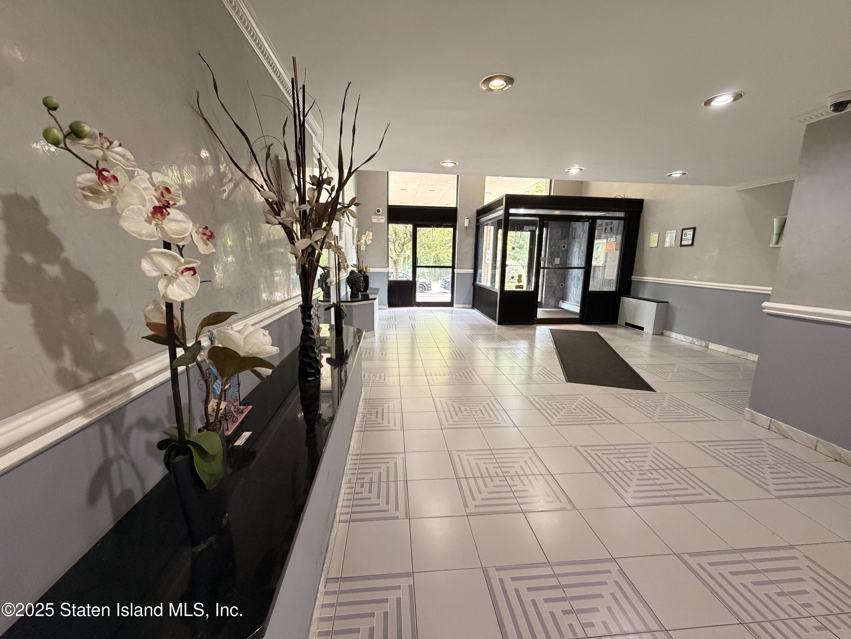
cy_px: 320
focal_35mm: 14
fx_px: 344
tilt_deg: -10.3
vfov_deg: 85.7
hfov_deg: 102.1
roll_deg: -1.1
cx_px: 426
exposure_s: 1/60
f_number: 2.2
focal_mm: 2.22
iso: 500
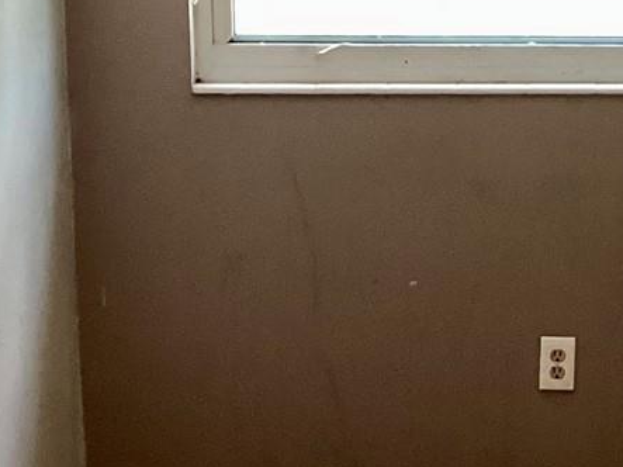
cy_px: 214
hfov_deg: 17.1
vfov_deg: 13.2
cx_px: 646
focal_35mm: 112
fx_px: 2015
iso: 200
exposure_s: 1/50
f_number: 2.4
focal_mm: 3.3
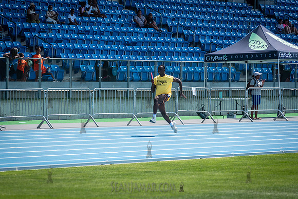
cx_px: 135
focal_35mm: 202
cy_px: 107
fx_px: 1673
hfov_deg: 10.2
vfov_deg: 6.8
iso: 250
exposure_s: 1/1600
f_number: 4.5
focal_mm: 185
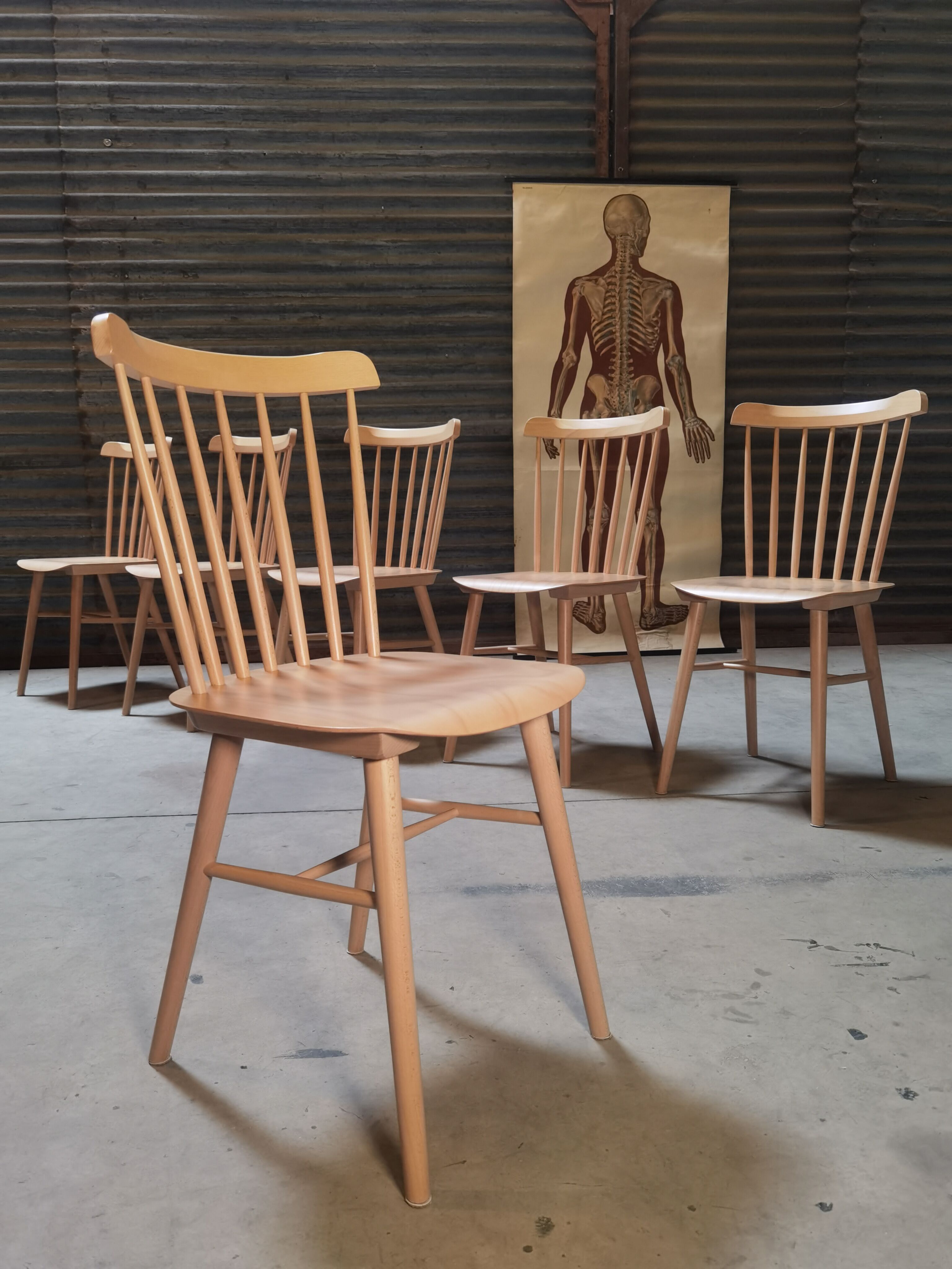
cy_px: 634
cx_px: 476
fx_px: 990
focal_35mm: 27
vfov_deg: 65.3
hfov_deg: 51.4
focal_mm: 6.71
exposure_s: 1/50
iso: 125
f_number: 1.9
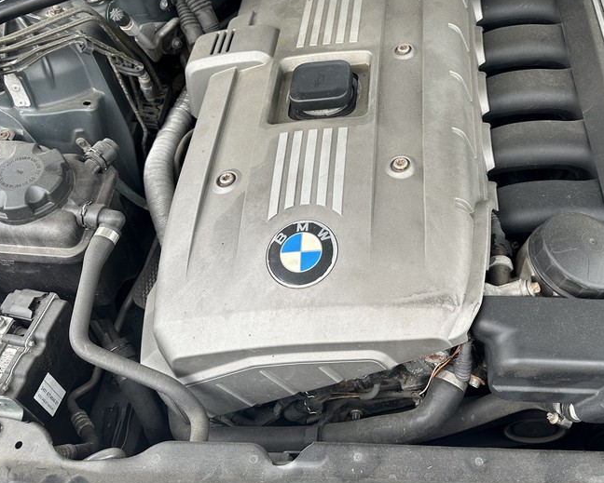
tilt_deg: -48.9
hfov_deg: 48.5
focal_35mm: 37
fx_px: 662
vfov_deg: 39.9
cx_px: 389
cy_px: 183
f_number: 1.78
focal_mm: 6.86
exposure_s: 1/258
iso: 80
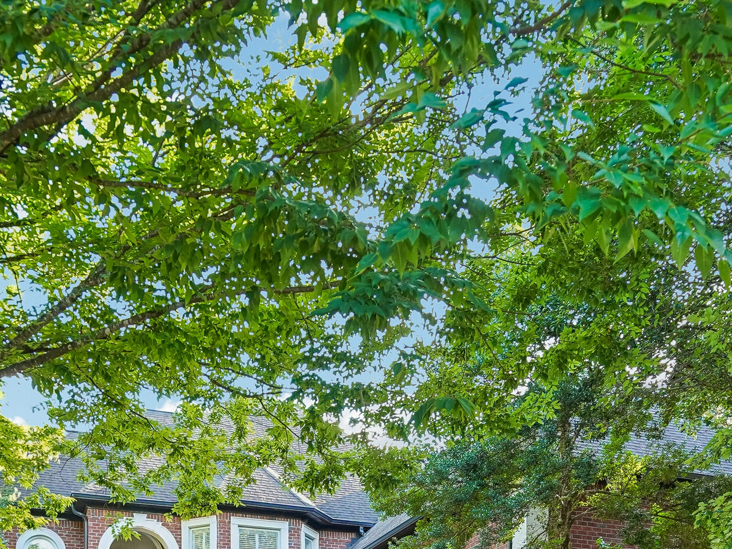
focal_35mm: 37
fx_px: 782
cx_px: 314
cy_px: 540
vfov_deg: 35.3
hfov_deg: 50.0
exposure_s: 1/30
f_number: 5.6
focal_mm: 16
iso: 400
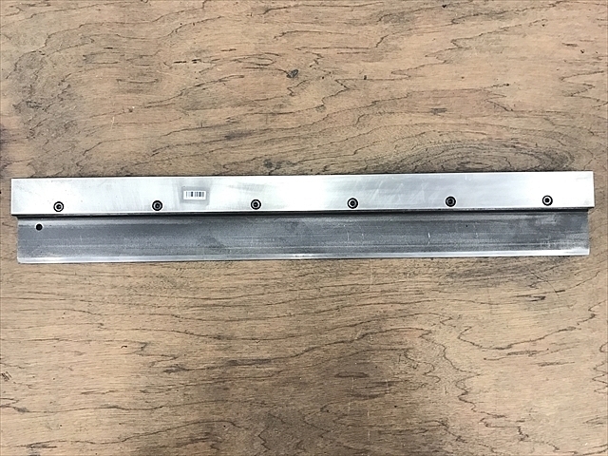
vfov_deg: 49.7
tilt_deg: -87.8
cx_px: 304
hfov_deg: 63.4
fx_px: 492
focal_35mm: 28
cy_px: 228
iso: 40
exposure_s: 1/15
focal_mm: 3.99
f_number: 1.8
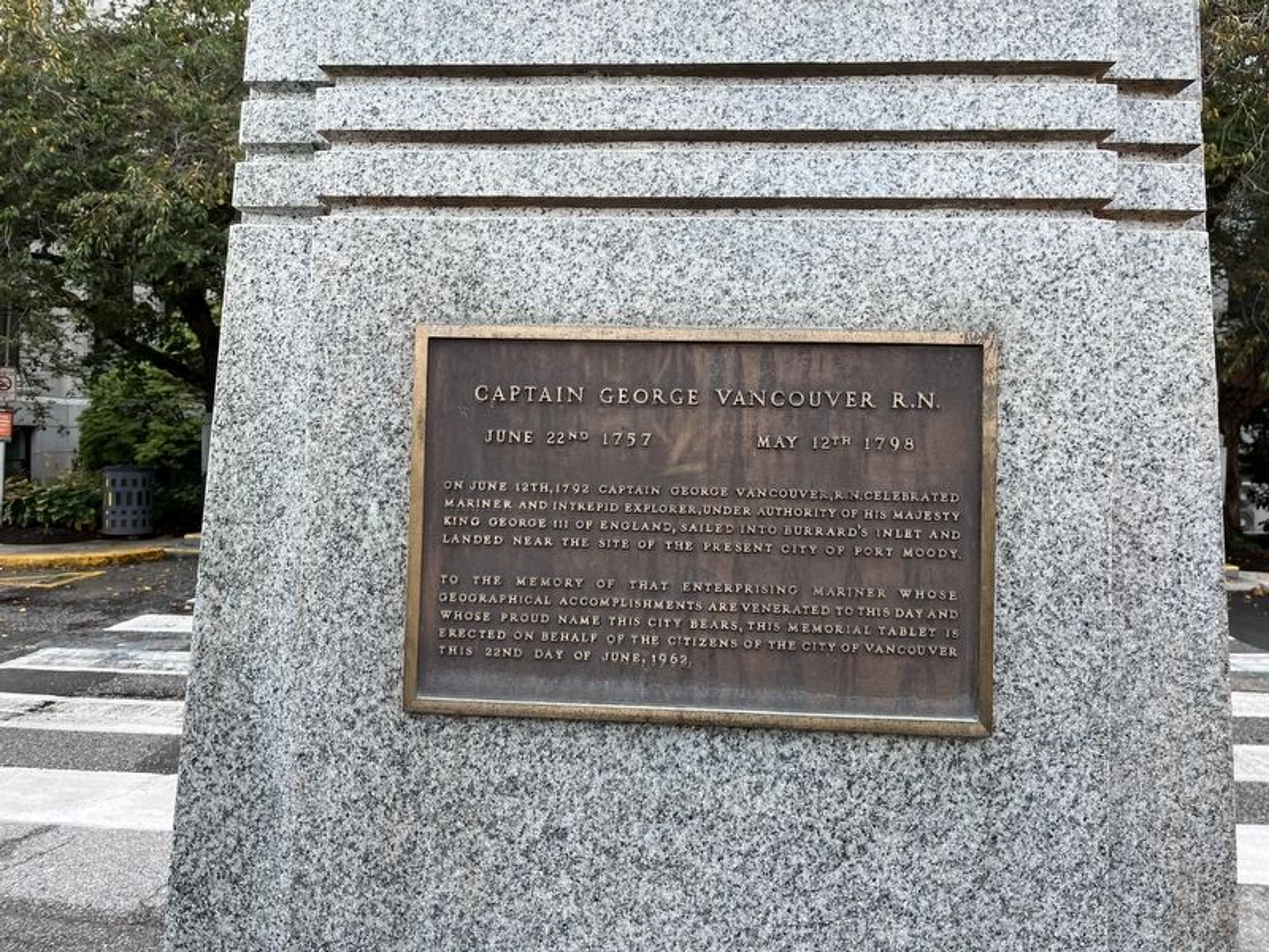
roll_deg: -1.1
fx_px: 953
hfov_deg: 67.3
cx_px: 634
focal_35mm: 26
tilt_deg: -5.3
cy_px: 476
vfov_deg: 53.1
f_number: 1.6
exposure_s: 1/777
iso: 50
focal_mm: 5.1
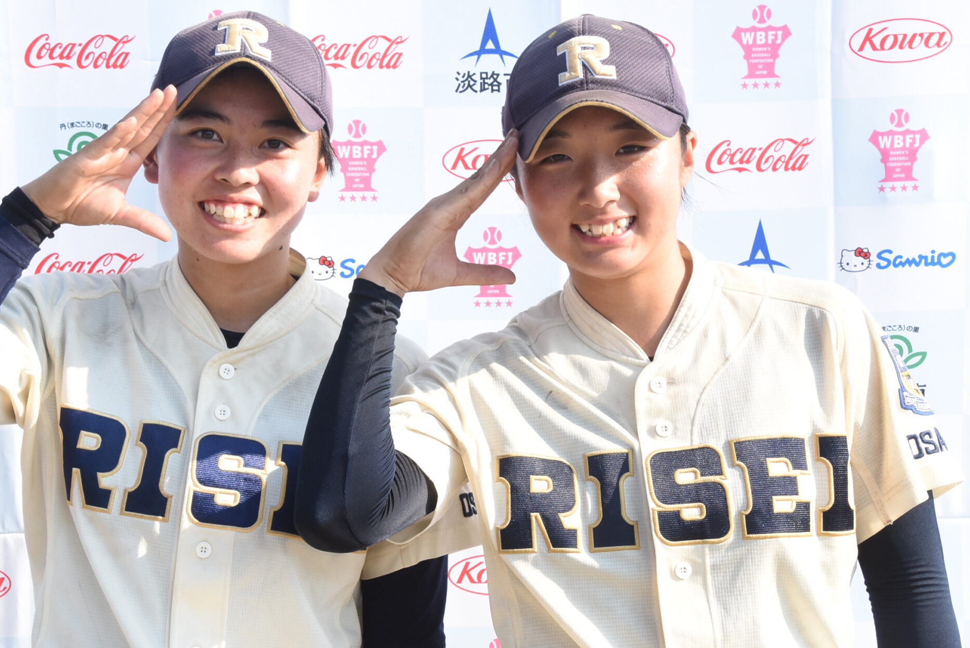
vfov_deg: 13.8
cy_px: 363
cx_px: 437
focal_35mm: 99
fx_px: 2669
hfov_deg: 20.6
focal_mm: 48
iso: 640
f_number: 16
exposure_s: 1/250
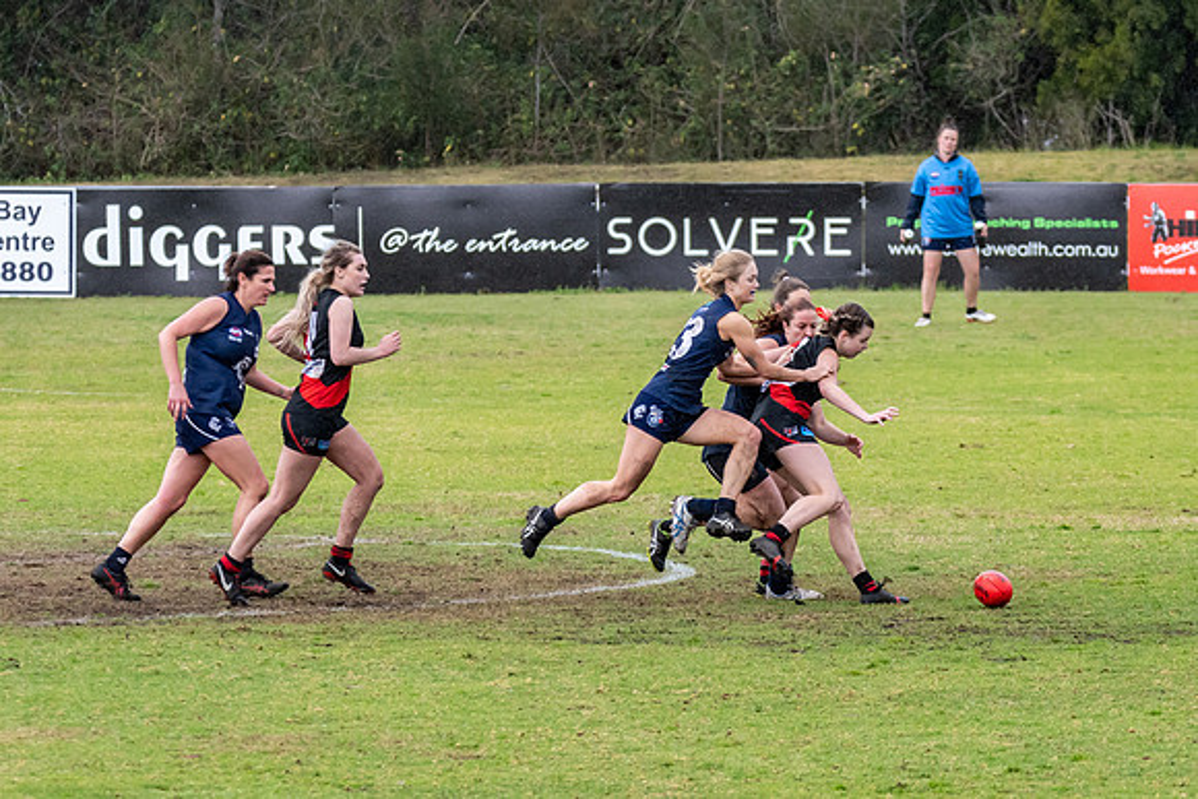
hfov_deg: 4.3
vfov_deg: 2.9
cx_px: 776
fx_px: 15877
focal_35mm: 477
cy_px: 440
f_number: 7.1
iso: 1000
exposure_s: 1/1250
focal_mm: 240
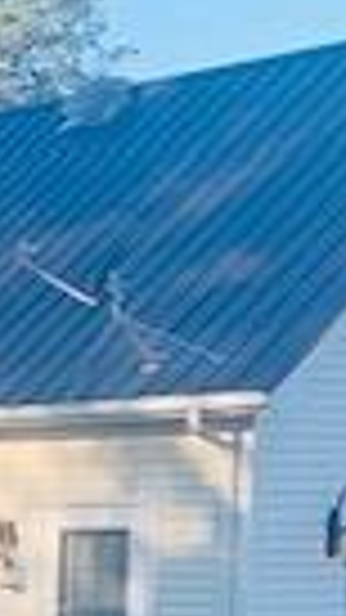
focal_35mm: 132
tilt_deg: -5.6
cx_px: -1047
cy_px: 701
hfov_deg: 7.0
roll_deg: +0.4
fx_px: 2154
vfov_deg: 15.8
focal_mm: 4.25
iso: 25
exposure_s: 1/483
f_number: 1.8
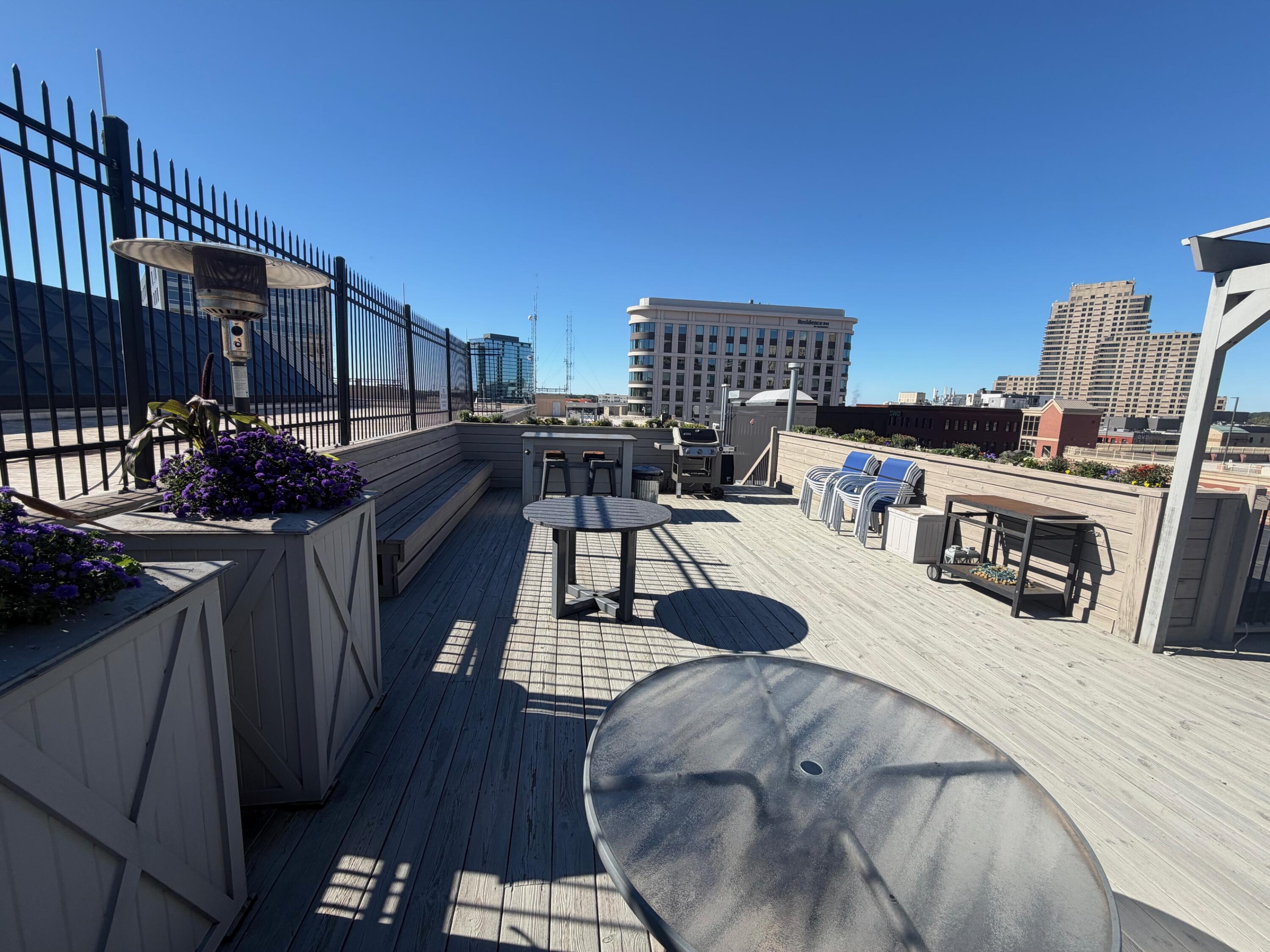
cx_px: 635
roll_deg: -1.7
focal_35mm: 14
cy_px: 476
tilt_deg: -9.7
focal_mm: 2.22
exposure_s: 1/770
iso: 25
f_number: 2.2
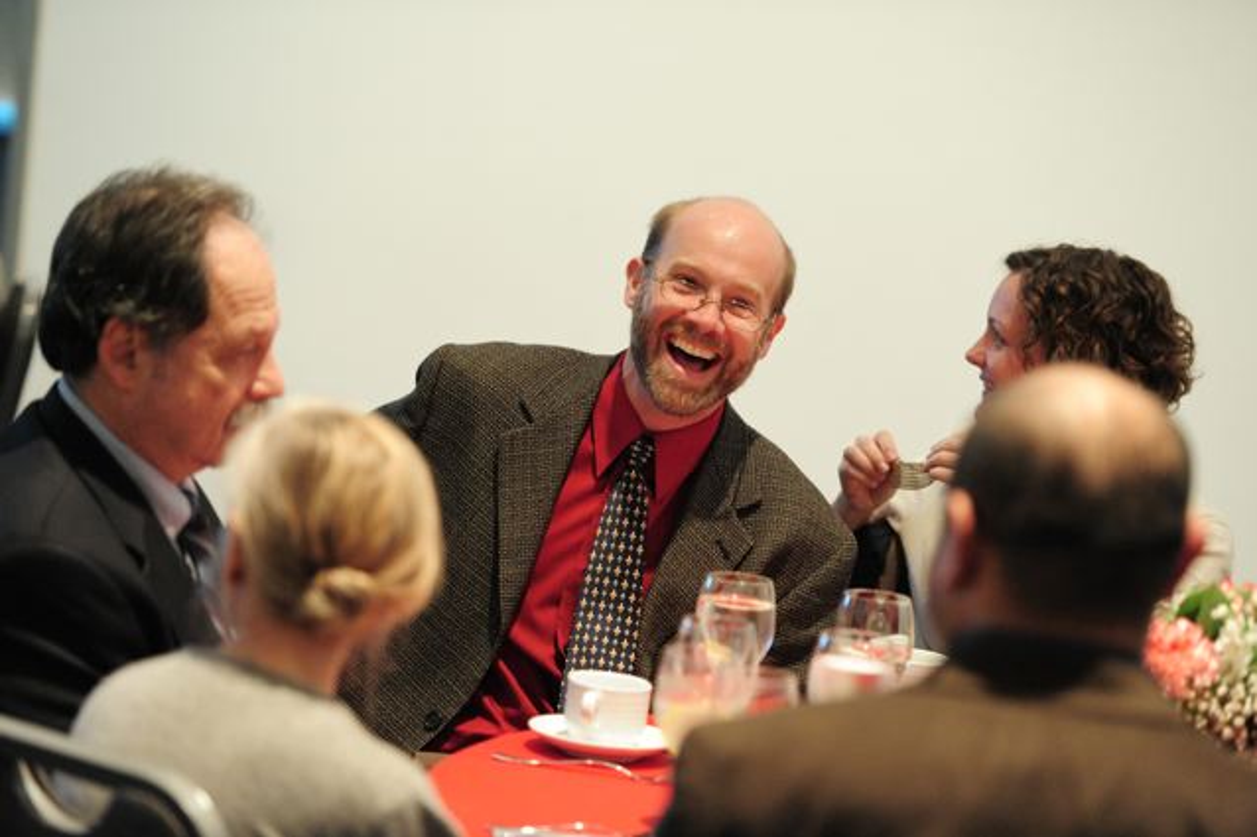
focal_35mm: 140
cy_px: 418
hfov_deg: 14.7
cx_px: 628
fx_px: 4887
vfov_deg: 9.8
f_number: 2.8
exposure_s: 1/50
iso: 6400
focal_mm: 140
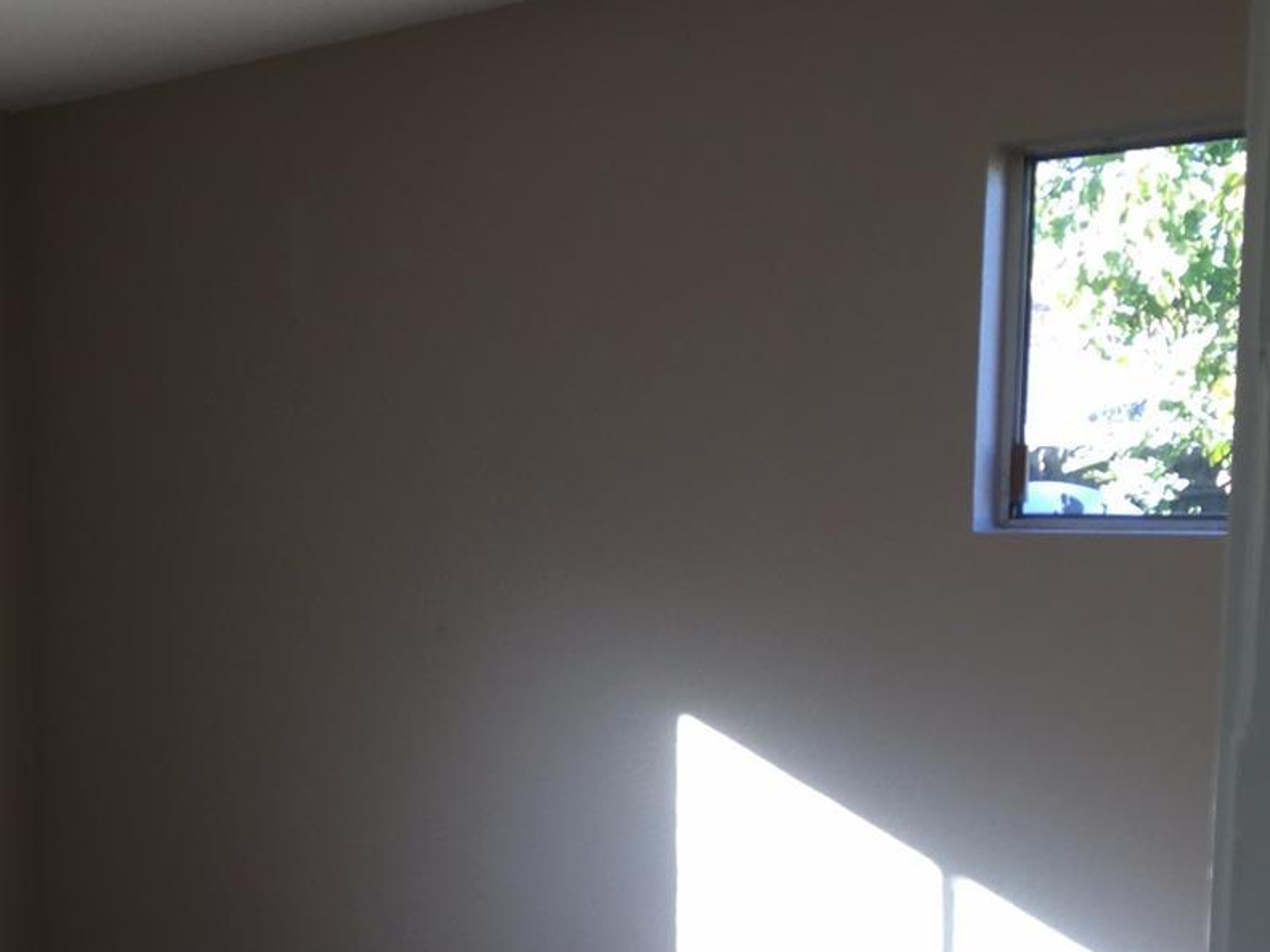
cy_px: 714
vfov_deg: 26.2
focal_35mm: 55
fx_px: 2018
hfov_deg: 33.1
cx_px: 124
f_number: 2.2
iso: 32
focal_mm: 4.15
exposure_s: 1/60
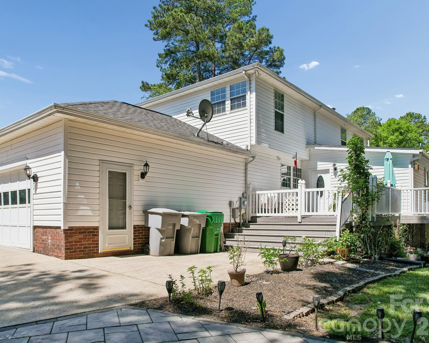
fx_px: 317
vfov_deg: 56.8
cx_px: 211
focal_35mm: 25
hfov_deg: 68.1
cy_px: 171
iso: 120
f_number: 2.8
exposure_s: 1/250
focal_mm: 8.4
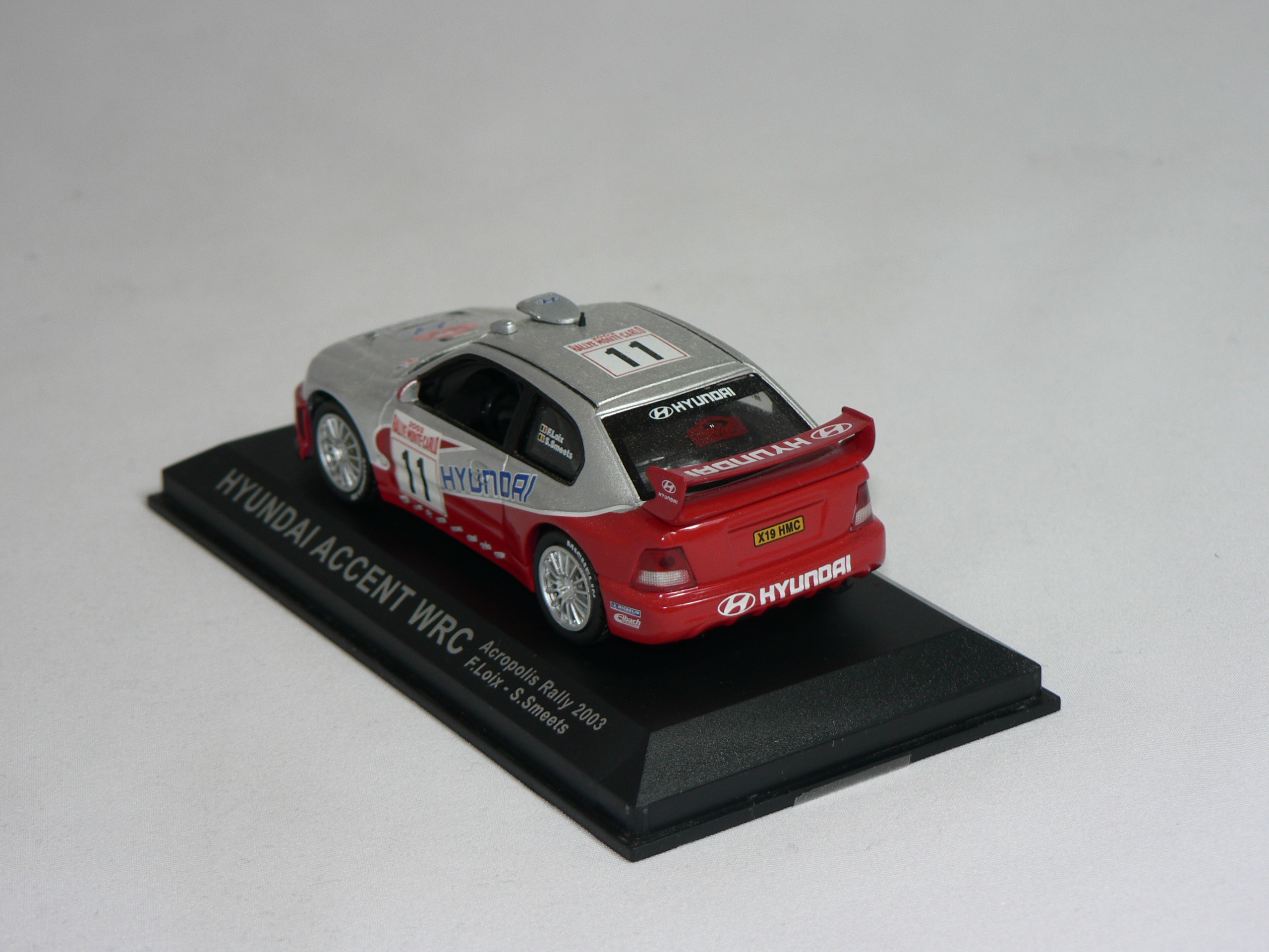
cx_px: 634
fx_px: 3409
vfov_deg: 15.9
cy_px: 476
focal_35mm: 93
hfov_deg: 21.1
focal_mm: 15.5
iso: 80
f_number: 3.2
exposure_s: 1/60
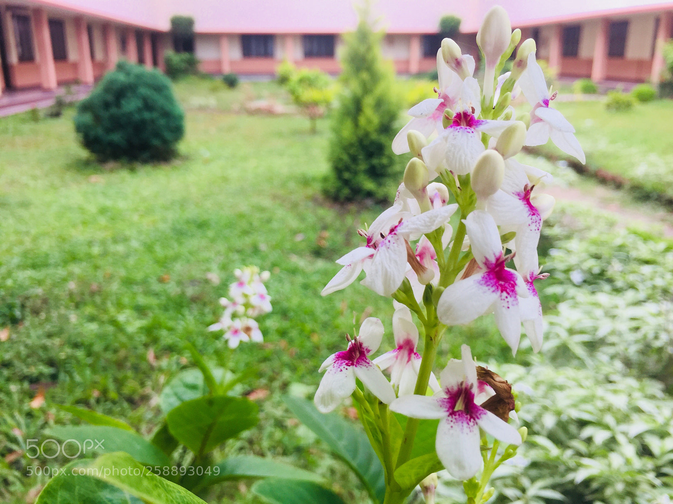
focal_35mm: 29
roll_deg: -1.2
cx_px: 336
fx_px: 564
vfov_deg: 48.2
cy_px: 252
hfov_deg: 61.7
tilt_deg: -17.4
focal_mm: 4.15
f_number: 2.2
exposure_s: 1/100
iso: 32
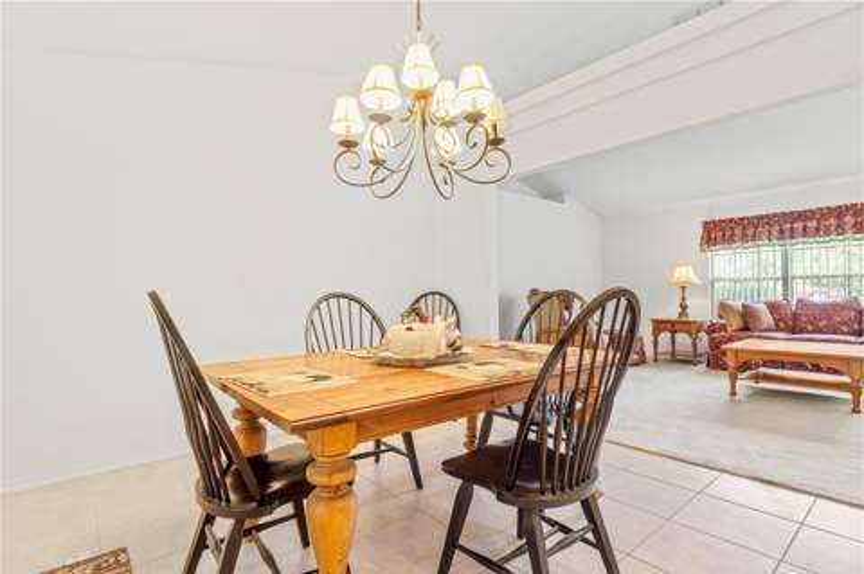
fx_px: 396
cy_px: 287
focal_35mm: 16
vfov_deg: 71.9
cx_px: 432
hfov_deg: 95.0
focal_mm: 11
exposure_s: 1.3
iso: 100
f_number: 8
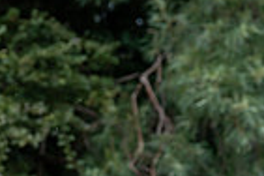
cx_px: -167
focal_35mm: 287
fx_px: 2105
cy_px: 265
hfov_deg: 7.0
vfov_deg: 4.8
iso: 320
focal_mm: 70
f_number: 3.5
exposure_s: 1/1000
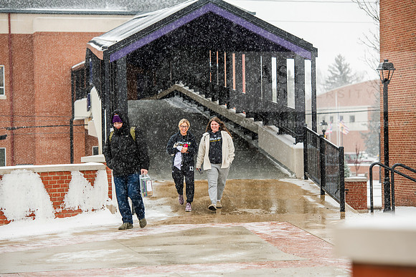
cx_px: 208
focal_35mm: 130
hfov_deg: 15.8
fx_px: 1503
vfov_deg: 10.6
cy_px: 138
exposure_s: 1/200
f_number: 4.5
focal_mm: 130
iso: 400
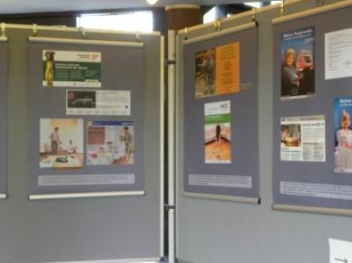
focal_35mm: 69
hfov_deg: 28.1
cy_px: 125
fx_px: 701
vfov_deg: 21.3
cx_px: 147
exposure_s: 1/26.5
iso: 400
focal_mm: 10.3
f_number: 3.5
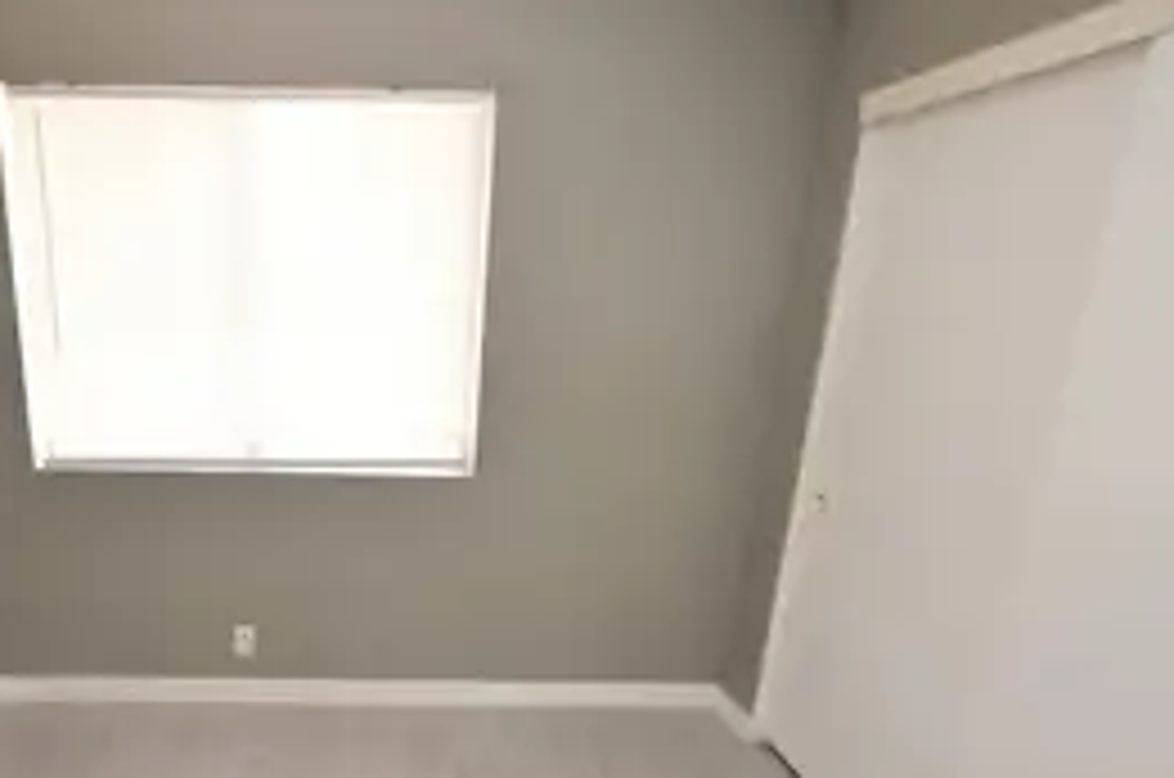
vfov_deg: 52.8
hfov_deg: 72.9
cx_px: 355
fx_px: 749
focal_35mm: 23
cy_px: 571
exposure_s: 1/60
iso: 800
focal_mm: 10
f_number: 3.5
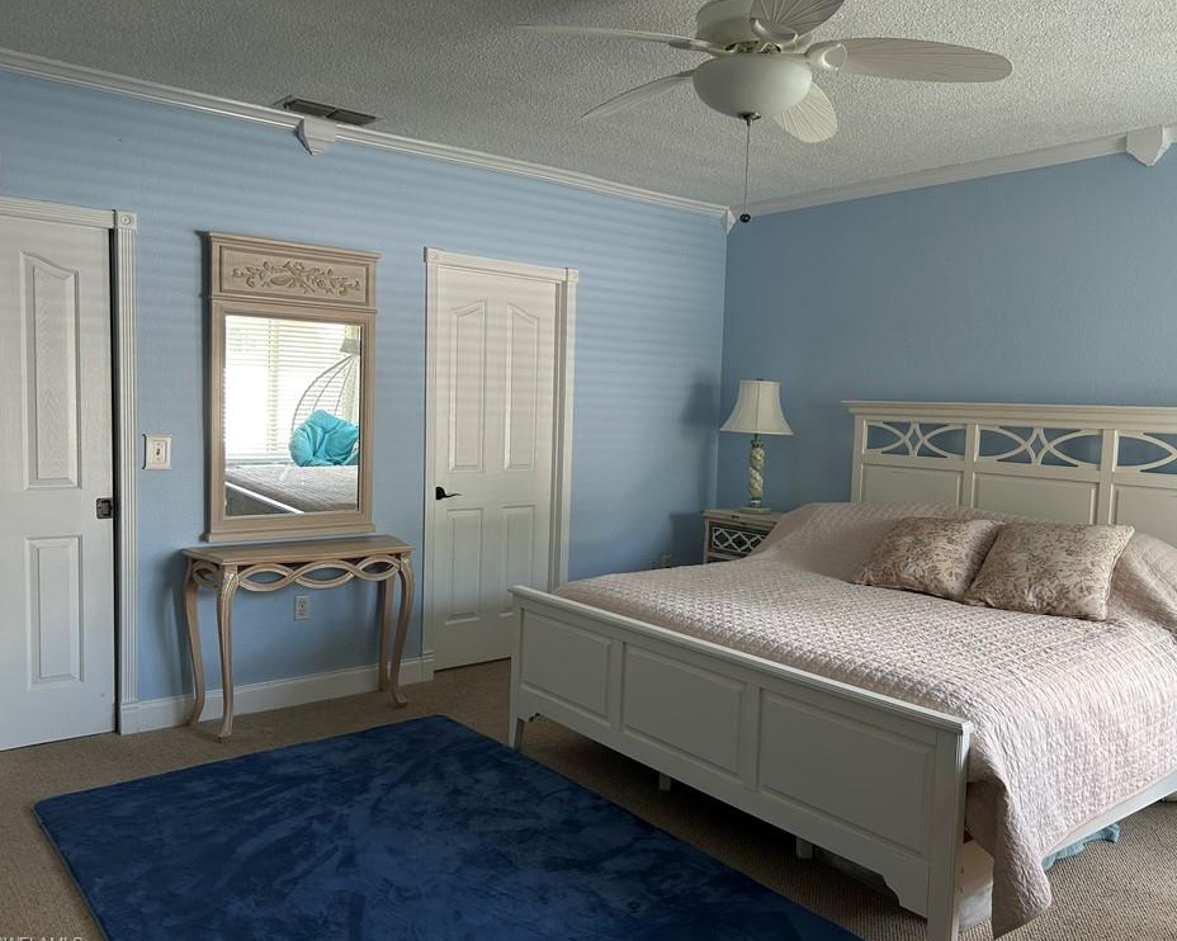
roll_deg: -1.4
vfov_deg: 51.5
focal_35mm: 28
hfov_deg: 62.1
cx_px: 639
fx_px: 975
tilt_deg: -4.6
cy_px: 469
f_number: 1.5
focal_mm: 5.7
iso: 100
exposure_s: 1/121
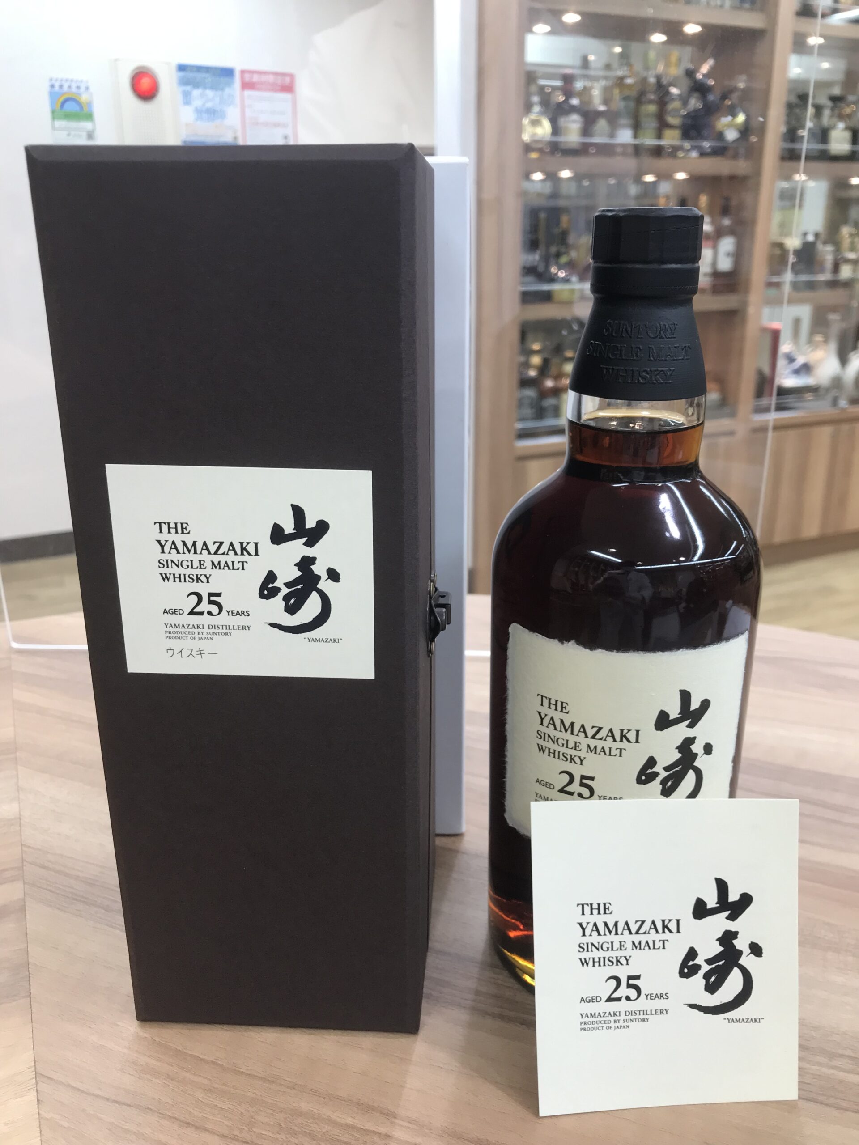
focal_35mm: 28
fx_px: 926
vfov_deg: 63.4
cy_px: 572
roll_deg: +0.8
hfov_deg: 49.7
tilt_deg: -18.9
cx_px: 430
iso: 32
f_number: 1.8
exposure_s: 1/100
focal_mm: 3.99
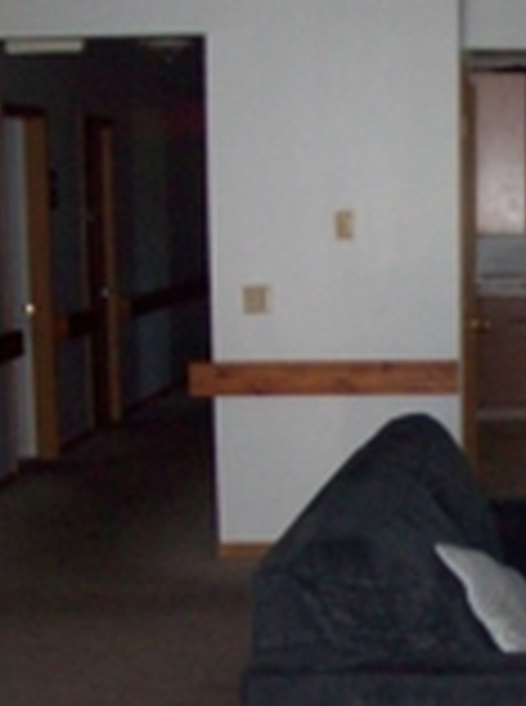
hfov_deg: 15.5
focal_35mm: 92
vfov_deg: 21.3
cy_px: 468
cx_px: 607
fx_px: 1872
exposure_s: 1/64
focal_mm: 6
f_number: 2.7
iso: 140
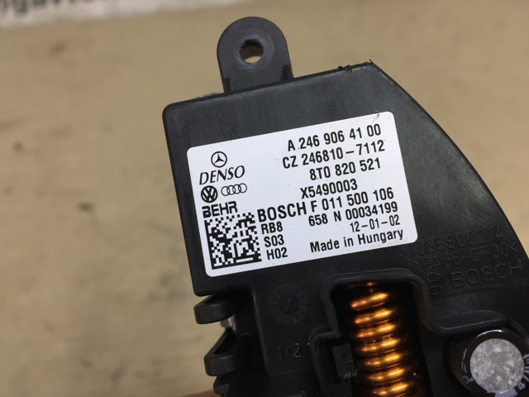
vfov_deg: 48.2
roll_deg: +4.7
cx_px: 264
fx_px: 443
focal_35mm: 29
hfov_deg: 61.7
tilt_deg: -39.7
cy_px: 198
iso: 32
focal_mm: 4.15
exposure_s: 1/33
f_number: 2.2
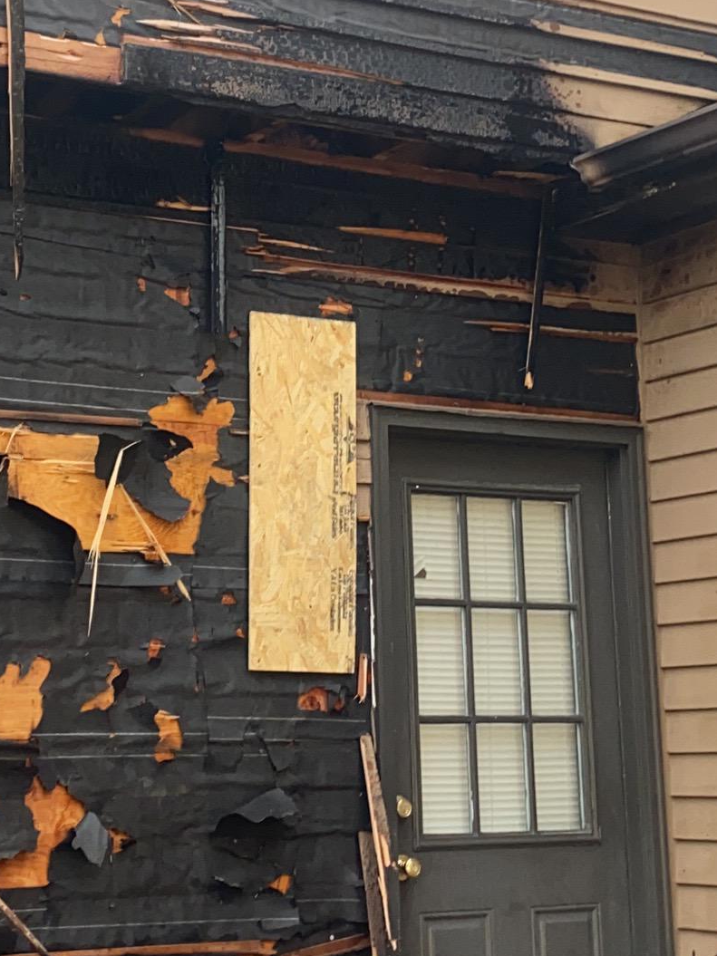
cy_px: 302
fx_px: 2735
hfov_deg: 14.9
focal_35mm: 99
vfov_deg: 19.8
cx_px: 316
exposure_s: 1/73
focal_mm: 4.25
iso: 32
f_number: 1.8
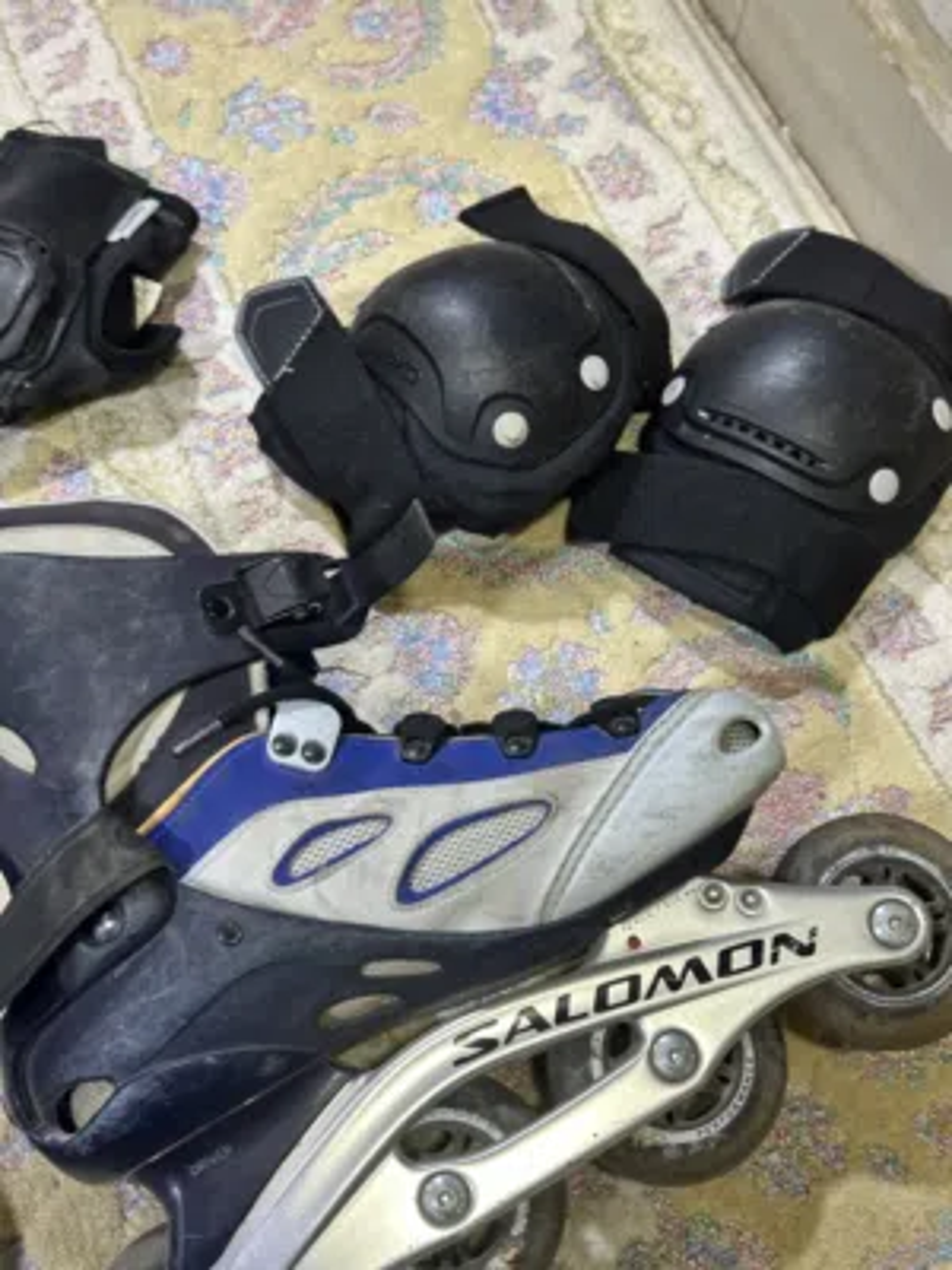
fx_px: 1760
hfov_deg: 30.3
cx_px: 476
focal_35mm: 48
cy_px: 635
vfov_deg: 39.7
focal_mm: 6.86
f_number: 1.78
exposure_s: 1/50
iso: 160
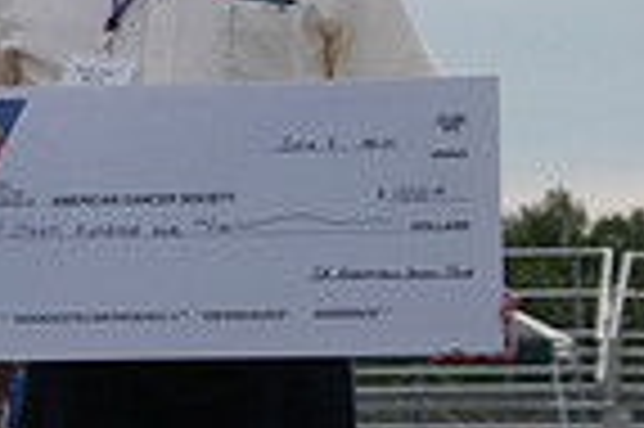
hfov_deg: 4.8
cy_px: 160
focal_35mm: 425
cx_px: -428
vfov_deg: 3.2
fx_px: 7594
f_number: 11
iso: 400
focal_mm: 70
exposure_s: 1/500
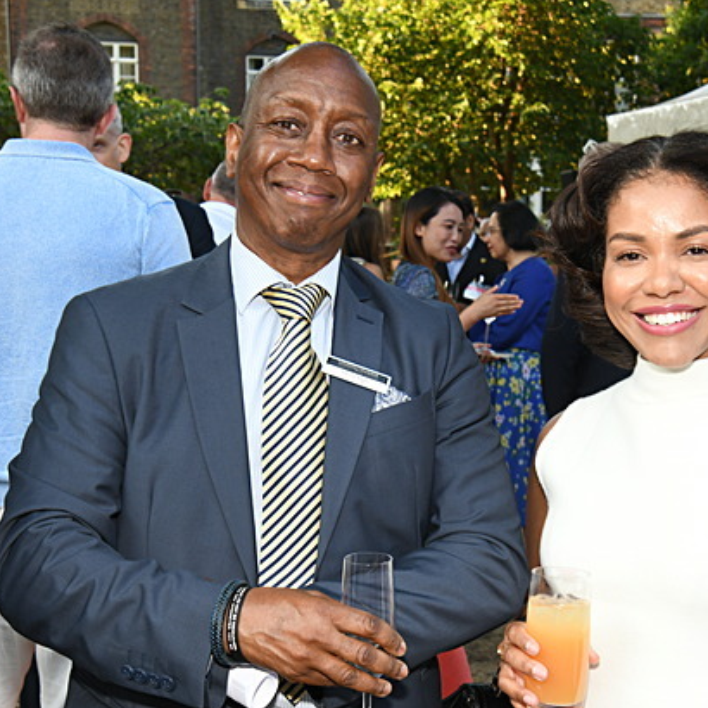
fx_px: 1458
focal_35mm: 63
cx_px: 418
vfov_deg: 27.2
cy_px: 427
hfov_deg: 27.3
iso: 400
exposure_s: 1/40
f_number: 8
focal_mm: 38
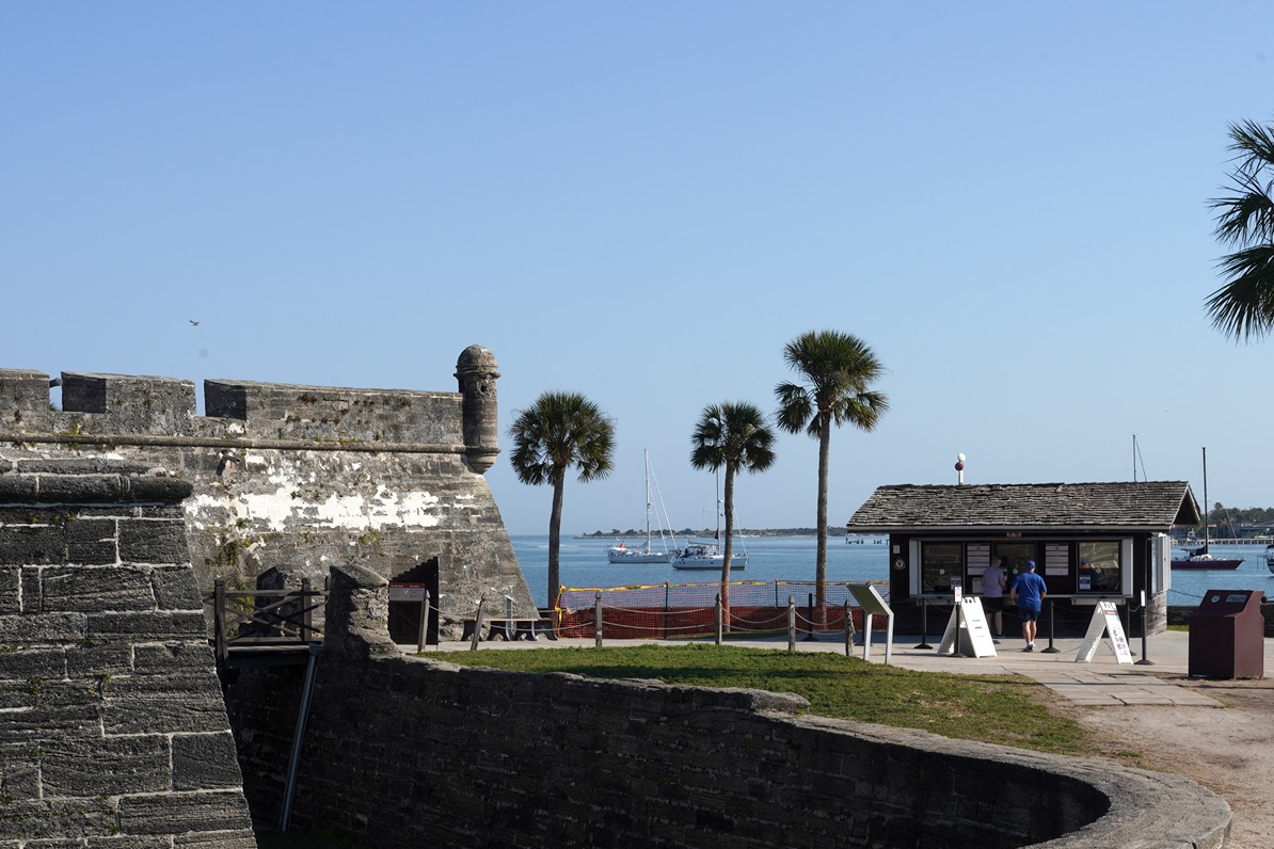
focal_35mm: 67
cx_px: 748
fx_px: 2371
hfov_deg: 30.0
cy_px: 613
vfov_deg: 20.2
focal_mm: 40
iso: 100
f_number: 20
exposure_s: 1/100
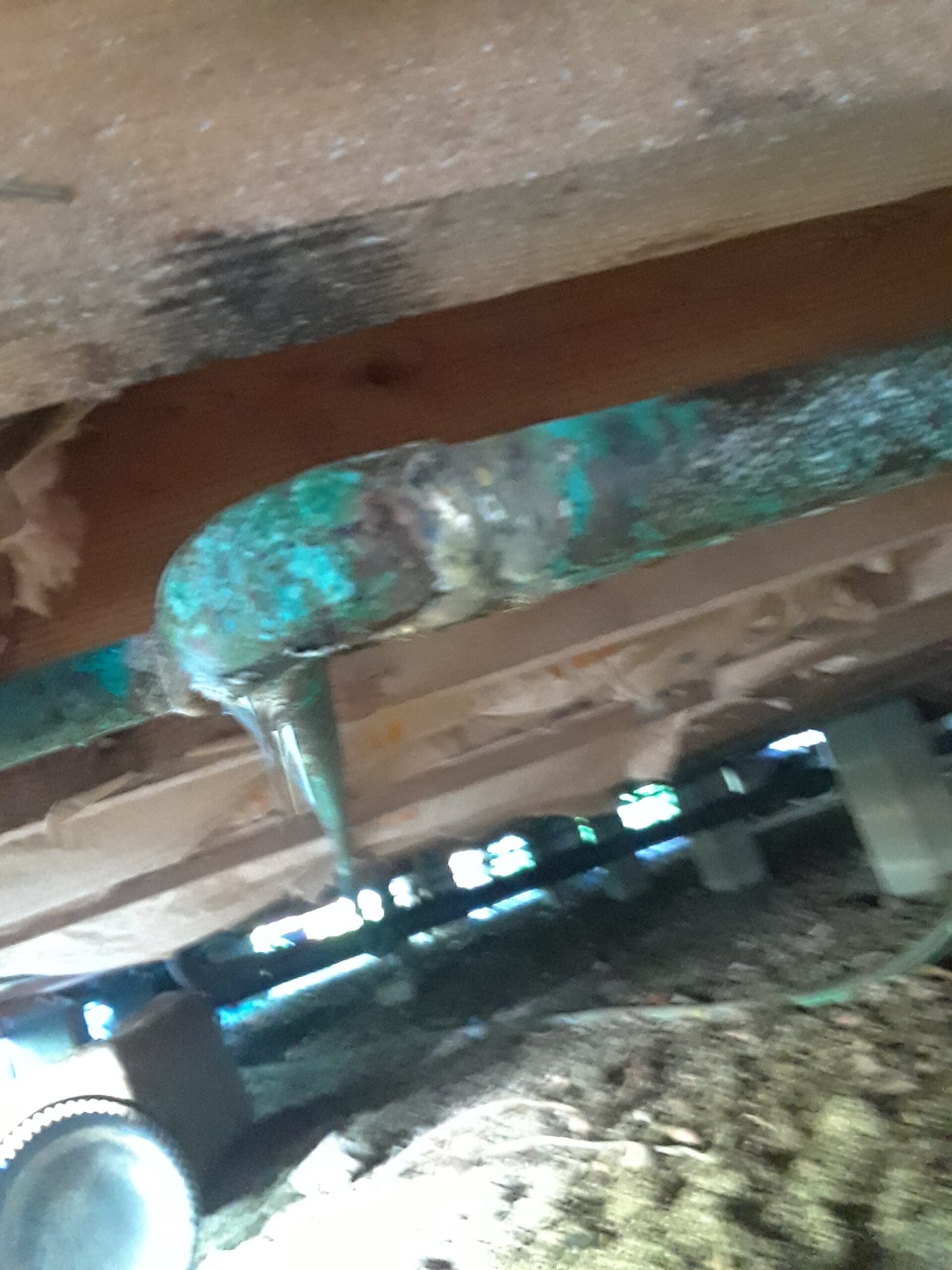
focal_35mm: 30
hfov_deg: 46.8
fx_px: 1100
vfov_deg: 60.0
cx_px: 476
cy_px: 635
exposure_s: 1/15
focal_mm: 2.47
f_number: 1.9
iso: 640
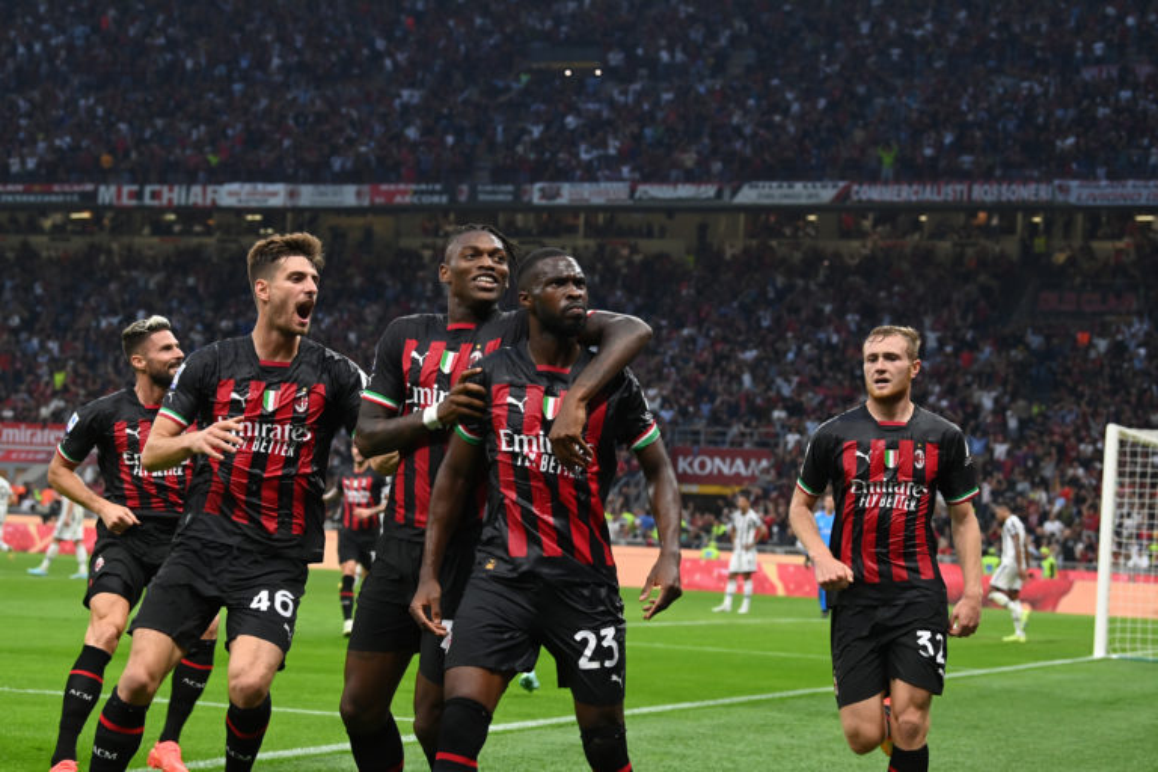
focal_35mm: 82
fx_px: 2637
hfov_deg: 24.8
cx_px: 579
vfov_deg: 16.7
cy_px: 386
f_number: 4.5
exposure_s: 1/800
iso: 2500
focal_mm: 82
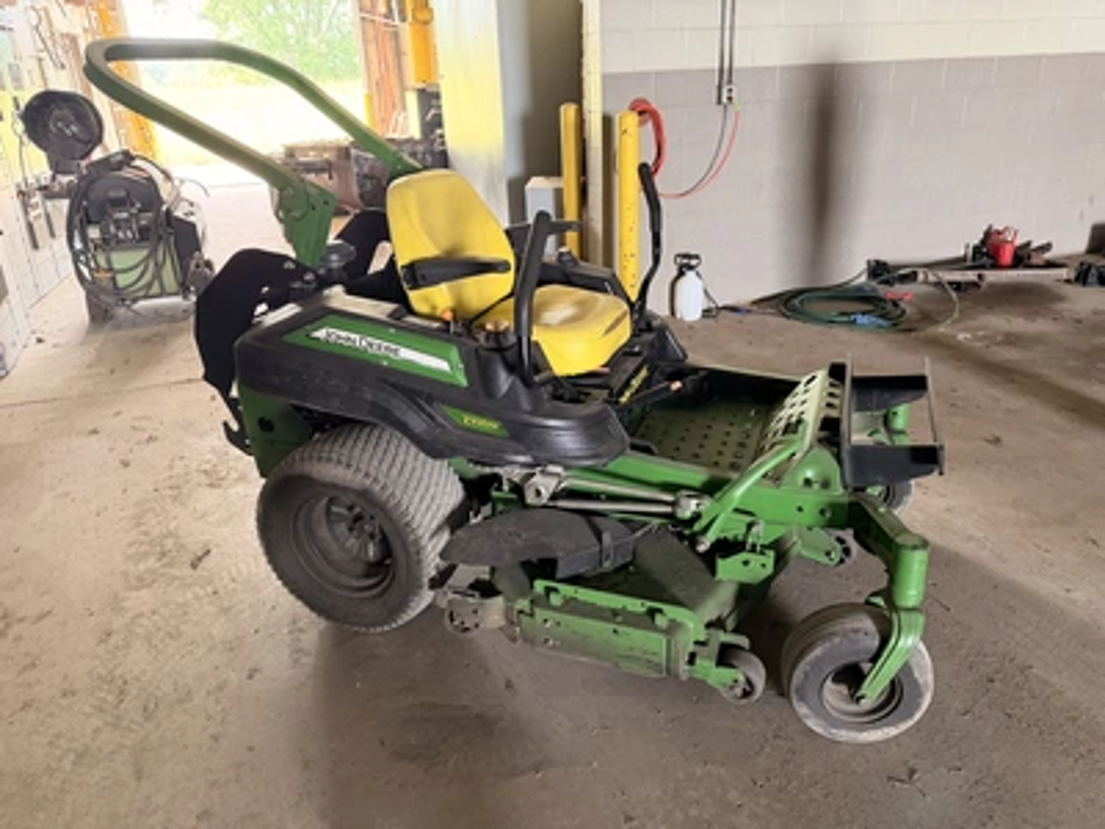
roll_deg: +3.0
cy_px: 414
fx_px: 766
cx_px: 552
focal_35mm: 24
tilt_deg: -24.0
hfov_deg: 71.6
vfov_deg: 56.8
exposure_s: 1/60
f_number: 1.78
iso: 500
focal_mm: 6.76
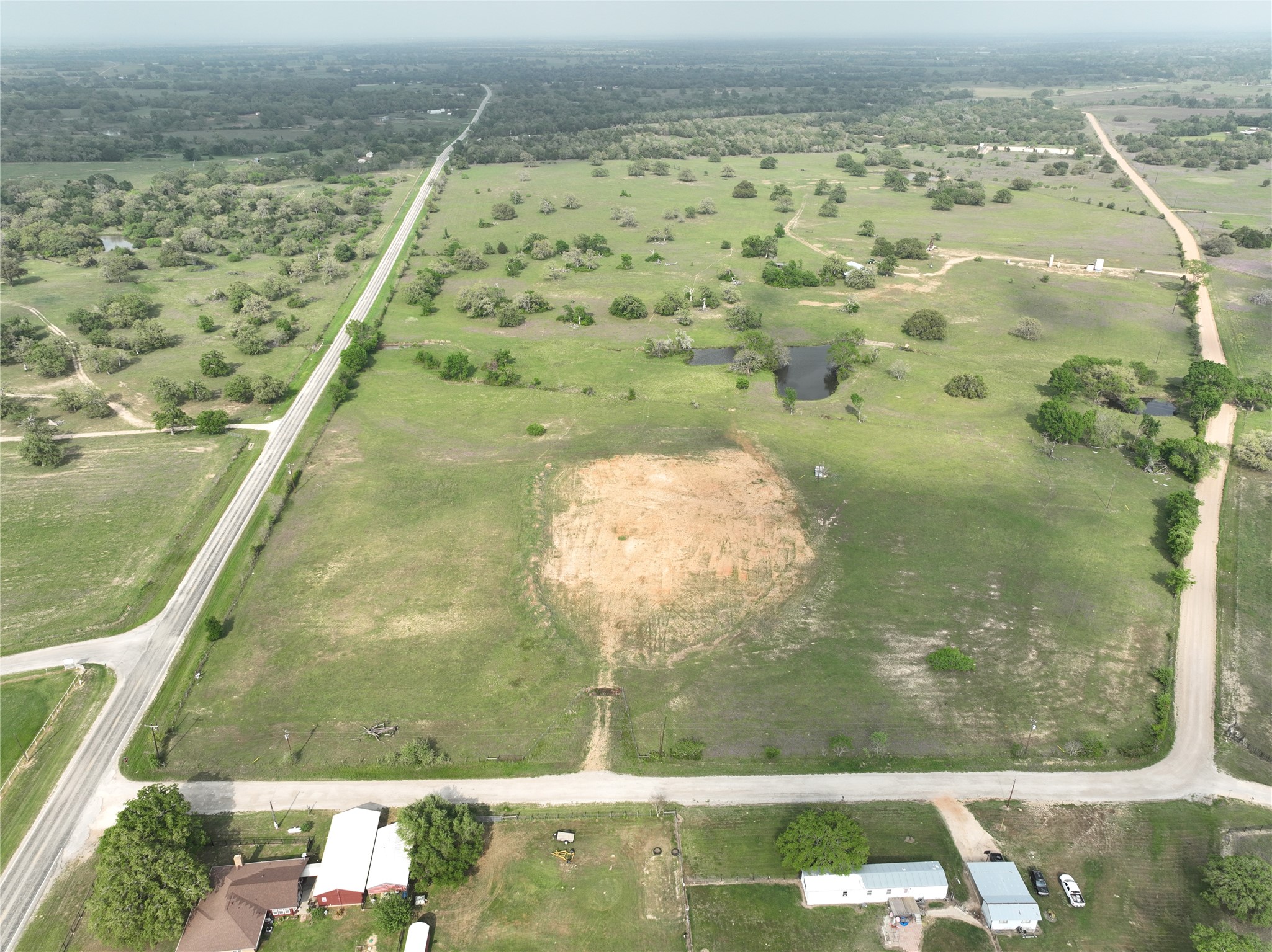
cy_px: 476
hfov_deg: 71.6
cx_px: 636
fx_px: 882
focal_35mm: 24
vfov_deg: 56.8
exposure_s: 1/1000
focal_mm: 12.29
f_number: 2.8
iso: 100
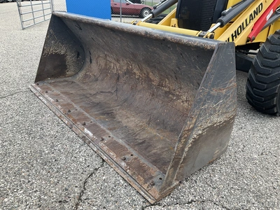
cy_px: 105
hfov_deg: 61.7
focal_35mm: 29
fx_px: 235
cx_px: 140
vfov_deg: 48.2
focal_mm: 3
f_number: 1.8
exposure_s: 1/195
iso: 20
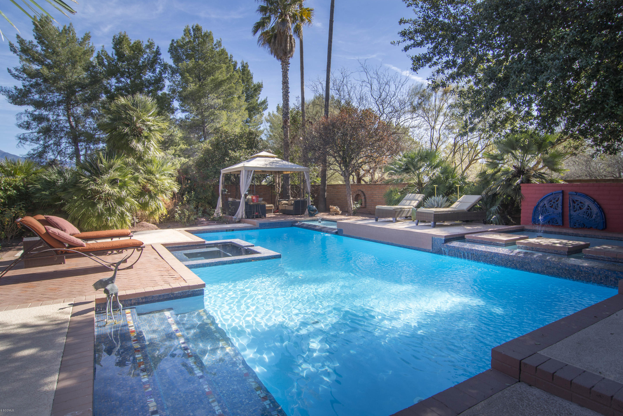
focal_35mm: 19
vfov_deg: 64.6
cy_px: 205
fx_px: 329
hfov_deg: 86.9
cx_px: 321
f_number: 9
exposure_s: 1/80
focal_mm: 12
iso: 100
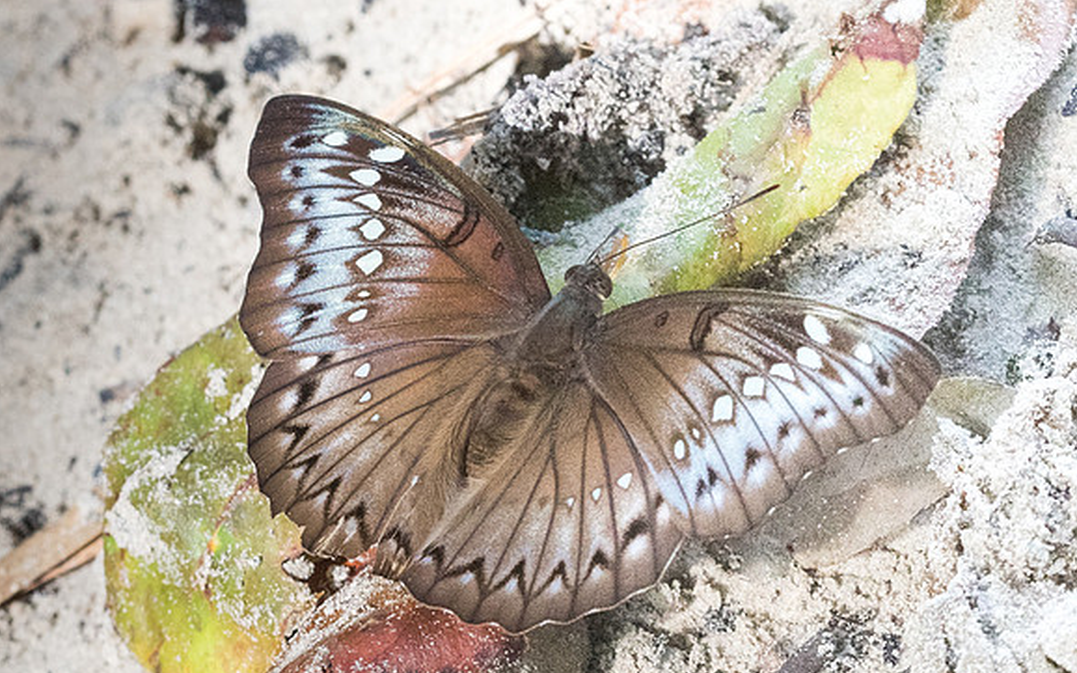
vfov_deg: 2.2
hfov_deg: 3.5
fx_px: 17754
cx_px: 369
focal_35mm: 605
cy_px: 179
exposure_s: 1/2000
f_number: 6.3
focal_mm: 150
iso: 800
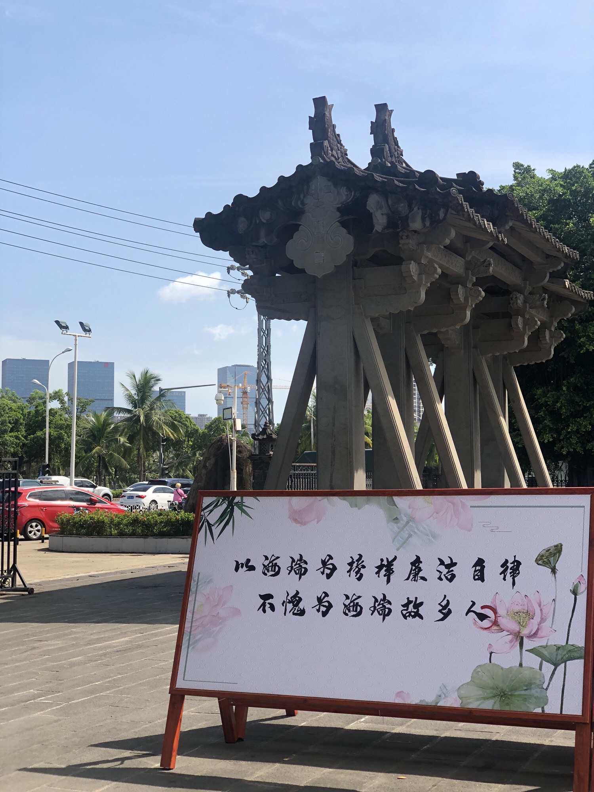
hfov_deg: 28.0
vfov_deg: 36.8
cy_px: 396
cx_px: 297
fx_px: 1190
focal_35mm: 52
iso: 16
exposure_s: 1/842
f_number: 2.4
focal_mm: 6
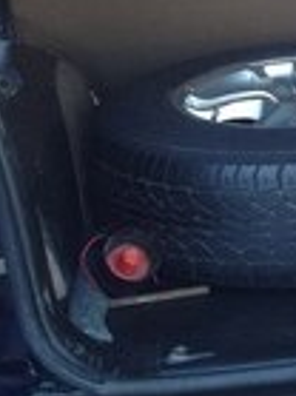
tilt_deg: -10.8
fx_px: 1427
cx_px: 481
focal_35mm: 125
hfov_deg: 11.2
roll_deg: +3.0
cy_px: -123
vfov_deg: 15.0
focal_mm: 4.28
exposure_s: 1/120
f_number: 2.4
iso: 80
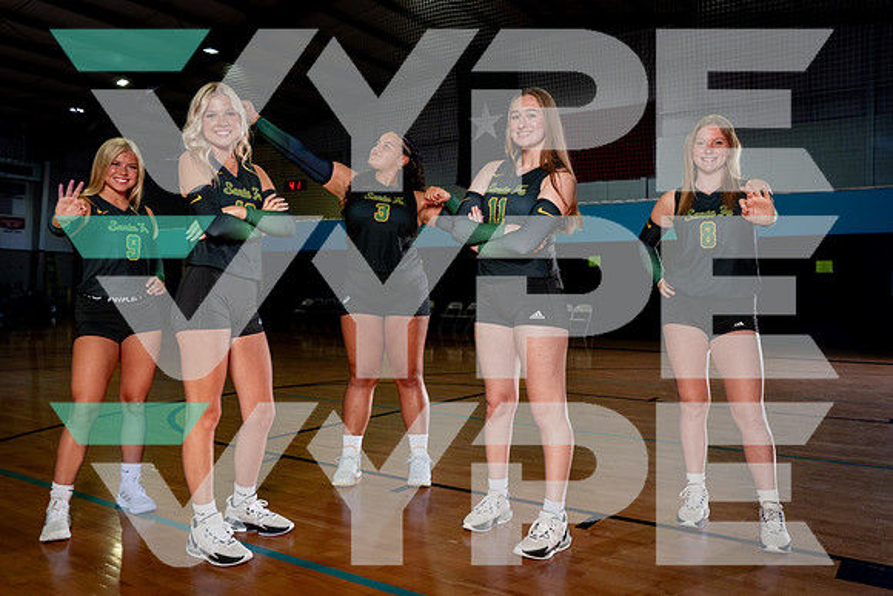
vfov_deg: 40.9
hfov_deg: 58.4
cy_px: 298
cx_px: 446
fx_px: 798
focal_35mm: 32
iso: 500
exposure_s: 1/200
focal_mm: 32
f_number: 7.1
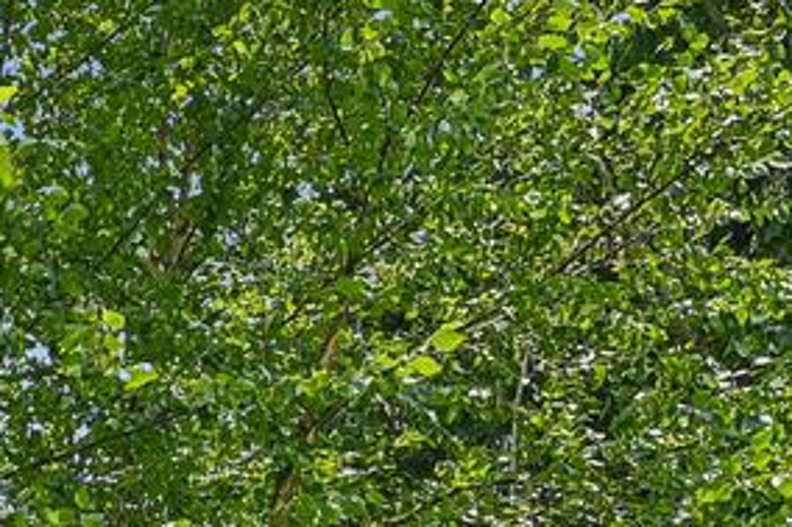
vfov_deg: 12.0
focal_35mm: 101
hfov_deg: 18.3
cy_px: 1053
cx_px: -332
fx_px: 2221
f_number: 8
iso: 100
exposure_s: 1/125
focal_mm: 14
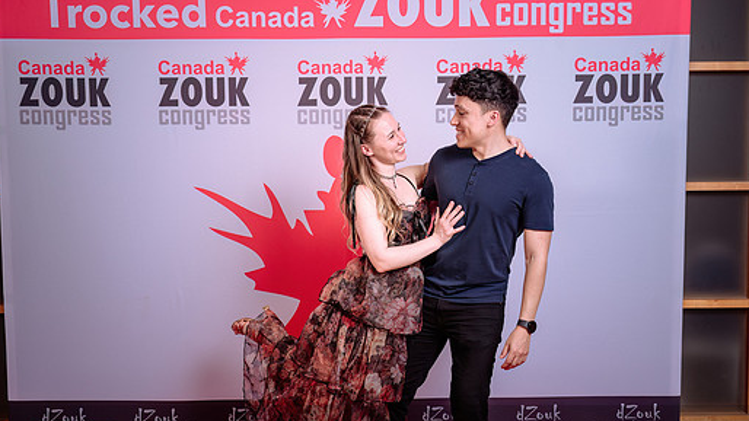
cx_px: 377
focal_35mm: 49
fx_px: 973
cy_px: 254
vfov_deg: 24.4
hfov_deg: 42.1
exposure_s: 1/200
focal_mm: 40
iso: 100
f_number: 5.6
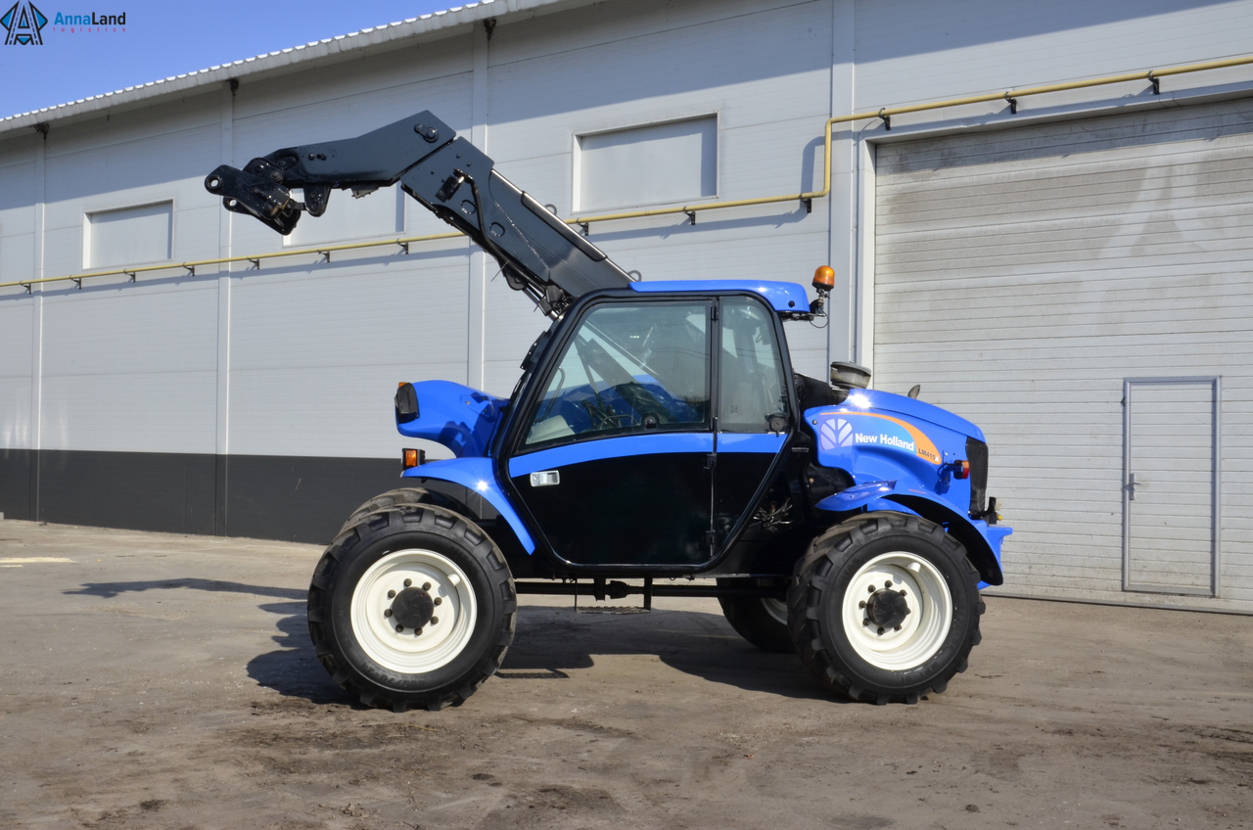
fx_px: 1355
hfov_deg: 49.6
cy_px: 415
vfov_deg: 34.1
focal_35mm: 39
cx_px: 626
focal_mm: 26
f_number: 25
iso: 125
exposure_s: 1/40
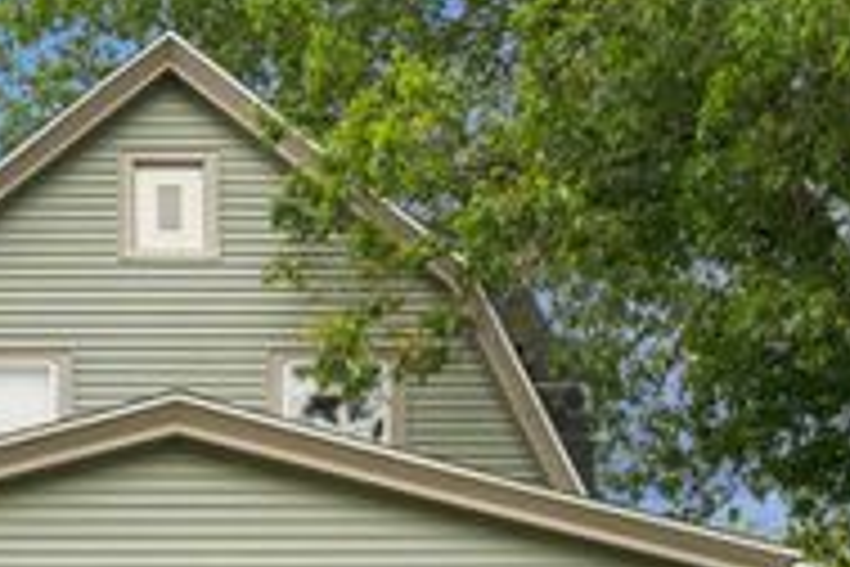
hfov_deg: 29.8
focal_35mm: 66
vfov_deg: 20.2
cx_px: 162
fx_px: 1558
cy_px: 502
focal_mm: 17
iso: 400
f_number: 9
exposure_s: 1/640
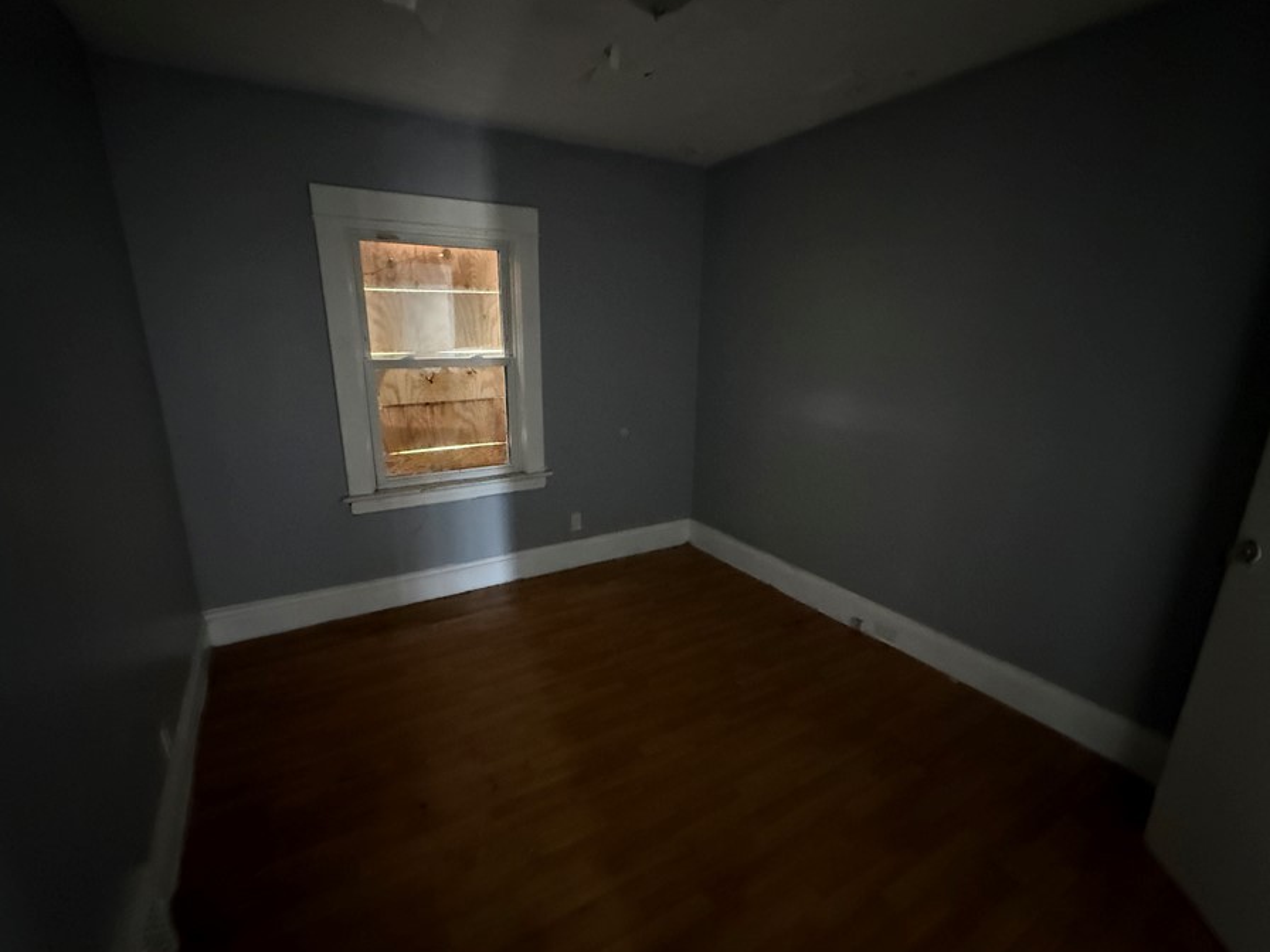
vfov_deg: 78.1
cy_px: 489
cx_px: 624
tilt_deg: -15.2
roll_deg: -1.2
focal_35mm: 16
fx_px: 587
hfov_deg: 94.5
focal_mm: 2.22
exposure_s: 1/30
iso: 3200
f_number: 2.2
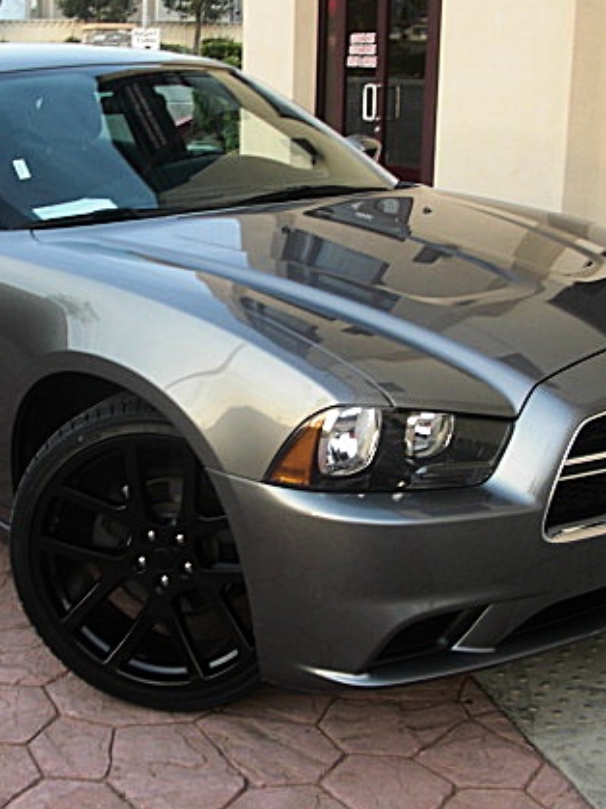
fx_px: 1284
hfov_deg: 26.4
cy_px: 382
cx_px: 210
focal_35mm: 55
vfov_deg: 34.9
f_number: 2.8
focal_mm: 6.3
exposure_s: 1/80
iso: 50
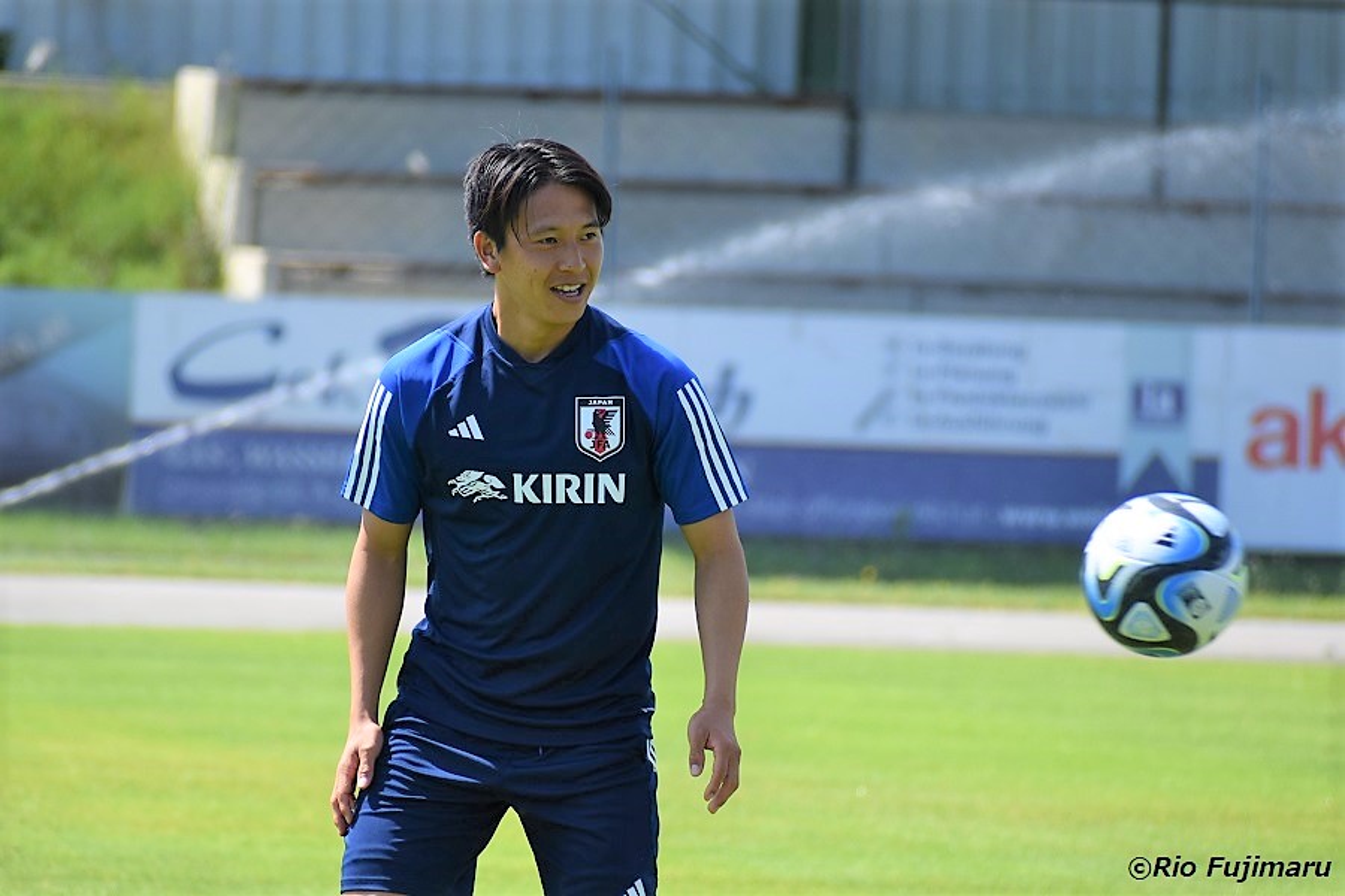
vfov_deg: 3.1
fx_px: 16811
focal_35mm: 450
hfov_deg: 4.6
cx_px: 672
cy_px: 448
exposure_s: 1/640
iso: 200
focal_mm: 300
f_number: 6.3
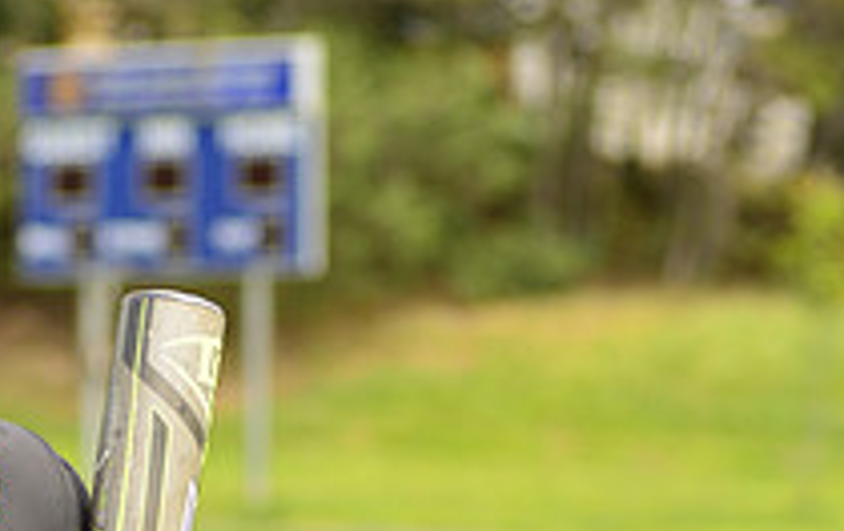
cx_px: 179
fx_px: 6474
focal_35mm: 281
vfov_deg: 4.7
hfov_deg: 7.4
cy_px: 869
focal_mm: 100
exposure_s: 1/250
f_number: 5
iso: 100
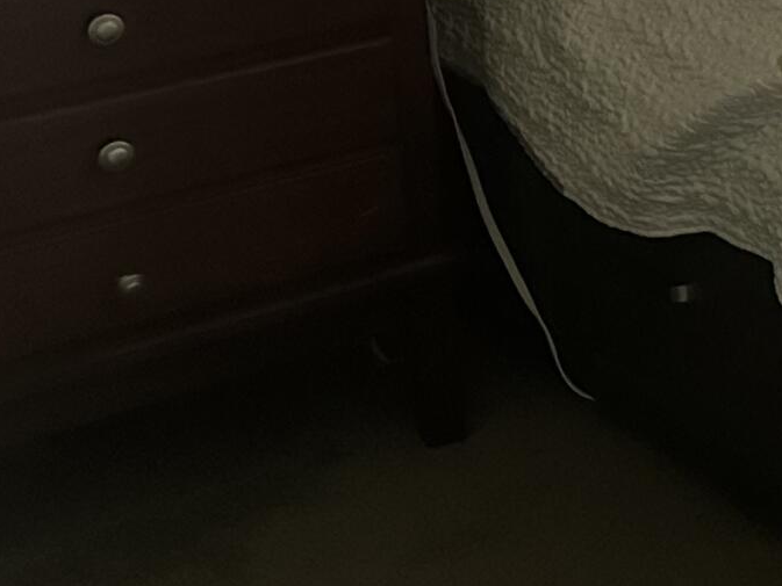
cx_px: 1693
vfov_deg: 12.9
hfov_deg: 14.4
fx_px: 2418
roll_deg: -0.2
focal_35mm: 107
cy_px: -363
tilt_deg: -8.0
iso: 640
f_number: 1.78
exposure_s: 1/40
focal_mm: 6.86
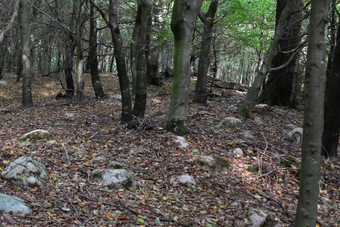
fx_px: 567
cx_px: 170
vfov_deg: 22.6
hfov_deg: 33.4
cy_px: 114
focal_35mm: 60
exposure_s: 1/60
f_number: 4.5
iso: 1600
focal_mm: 40
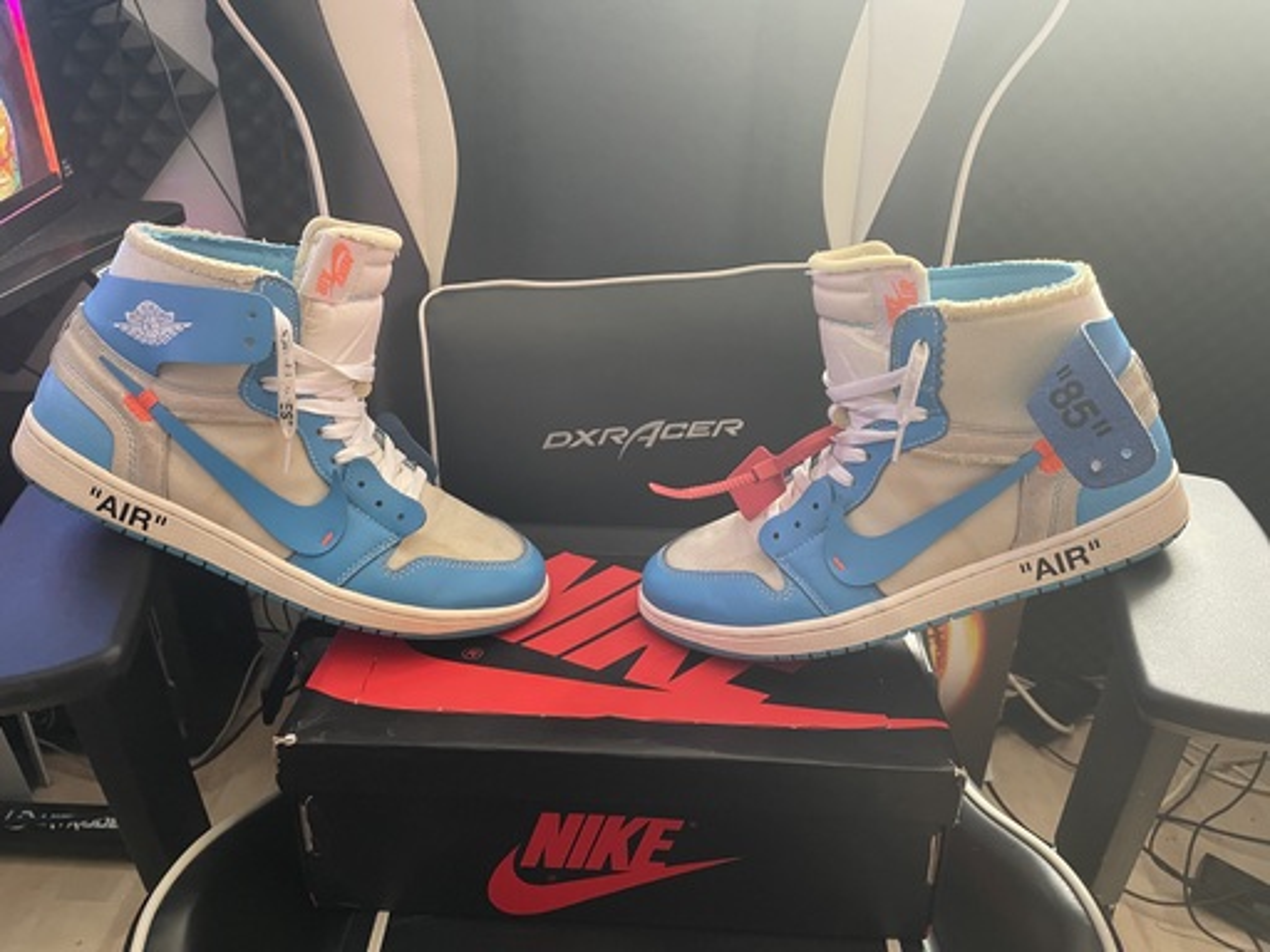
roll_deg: -0.6
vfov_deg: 53.1
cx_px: 635
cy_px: 476
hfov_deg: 67.3
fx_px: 954
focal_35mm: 26
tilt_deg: -28.2
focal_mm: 4.2
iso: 500
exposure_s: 1/41
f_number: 1.6
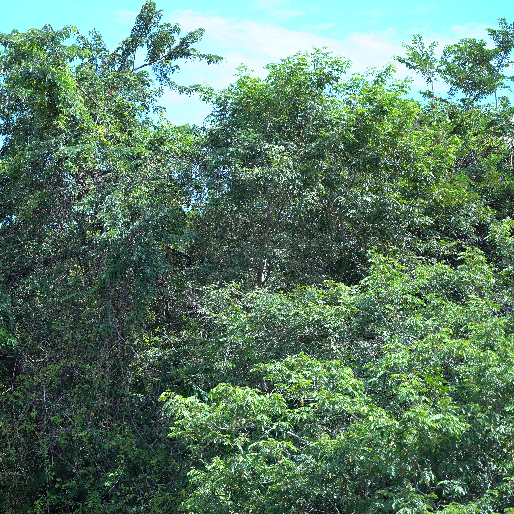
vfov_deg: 19.3
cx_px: 188
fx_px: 1512
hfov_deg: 19.3
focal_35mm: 90
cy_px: 256
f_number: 2.8
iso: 100
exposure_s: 1/500
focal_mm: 70
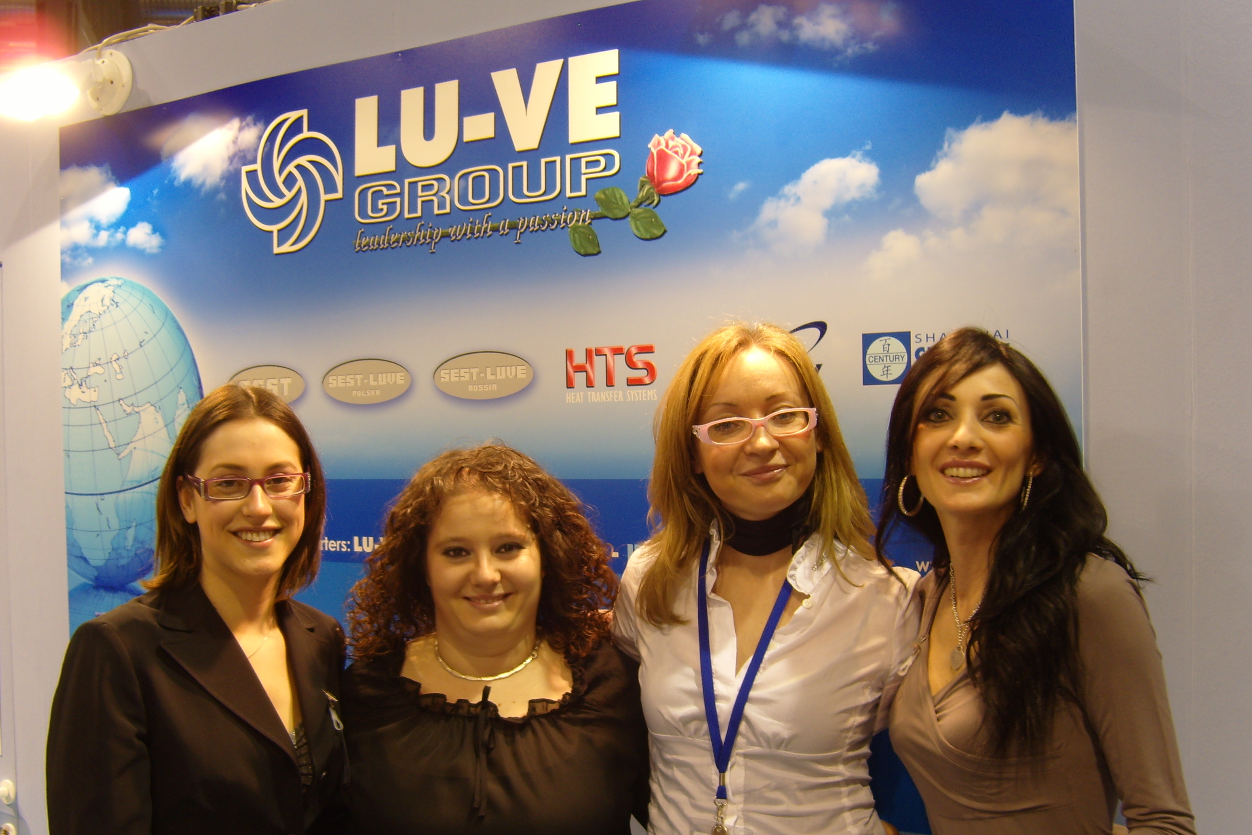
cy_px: 504
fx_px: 1461
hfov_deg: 46.4
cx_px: 575
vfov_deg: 31.8
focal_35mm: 42
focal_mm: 7.4
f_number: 2.8
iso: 80
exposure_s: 1/45
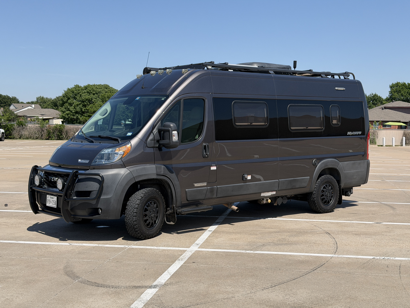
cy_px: 154
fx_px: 569
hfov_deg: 39.7
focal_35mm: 48
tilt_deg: -2.8
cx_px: 205
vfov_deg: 30.3
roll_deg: +0.2
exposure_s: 1/5587
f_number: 1.78
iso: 80
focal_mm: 6.76
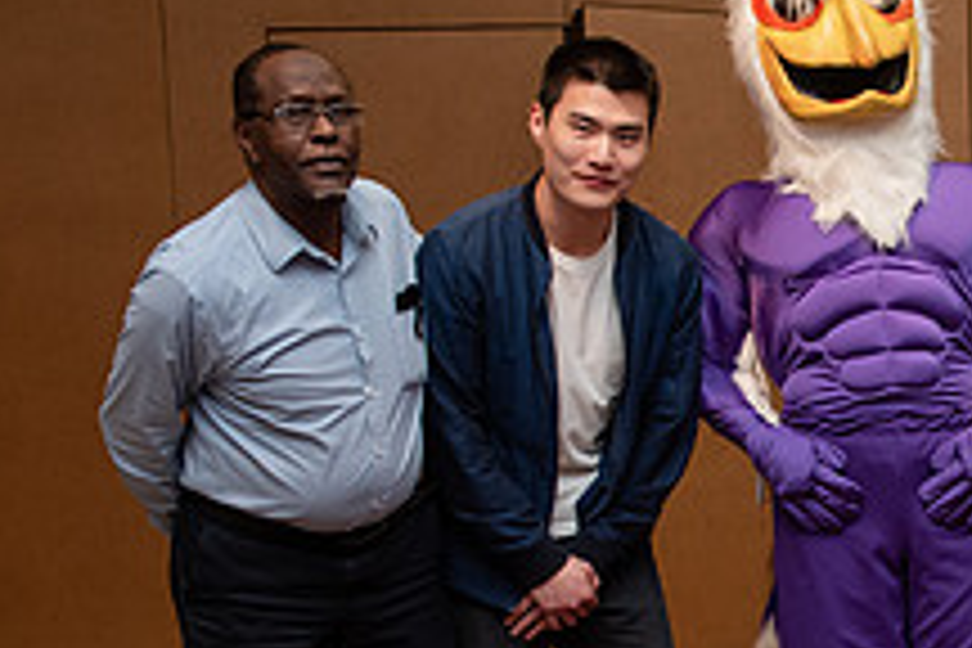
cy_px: 520
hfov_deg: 23.6
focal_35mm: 78
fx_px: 2106
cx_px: 1184
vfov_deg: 17.3
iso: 1600
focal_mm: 29
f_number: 5.6
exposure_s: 1/200
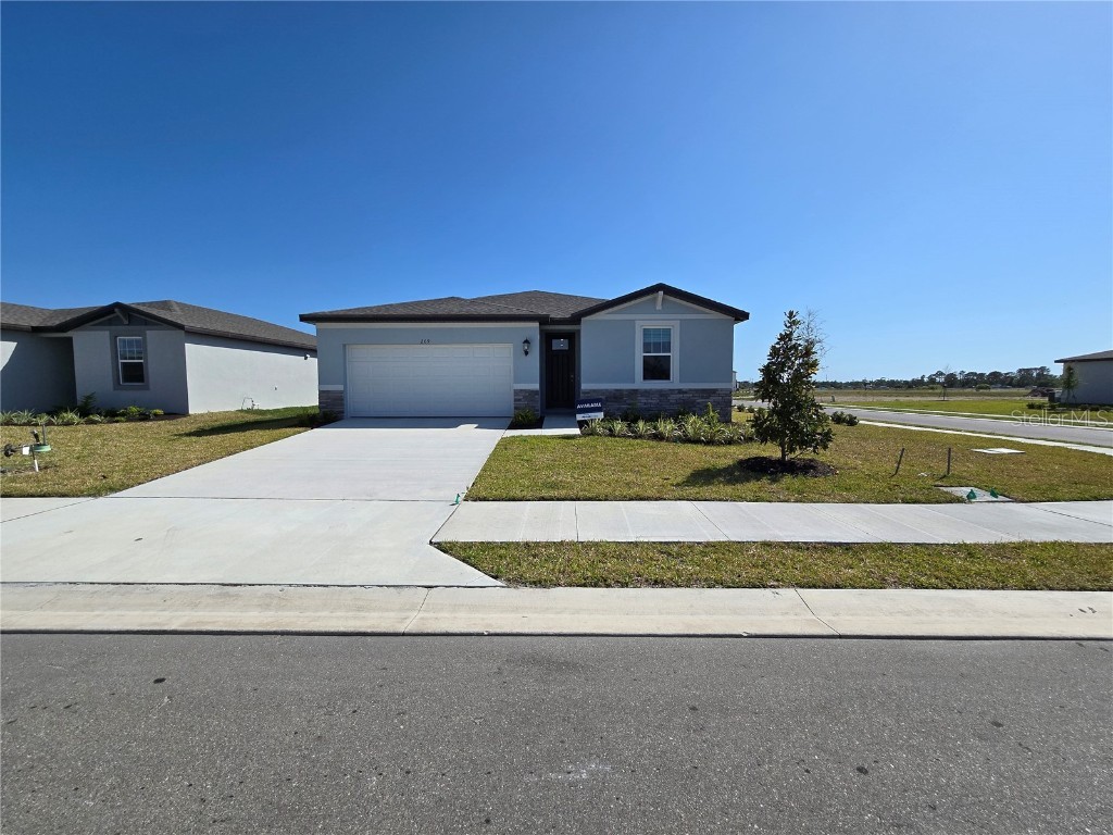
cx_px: 556
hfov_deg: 106.2
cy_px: 418
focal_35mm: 13
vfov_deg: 89.9
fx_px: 418
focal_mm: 2.2
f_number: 2.2
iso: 50
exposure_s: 1/4385
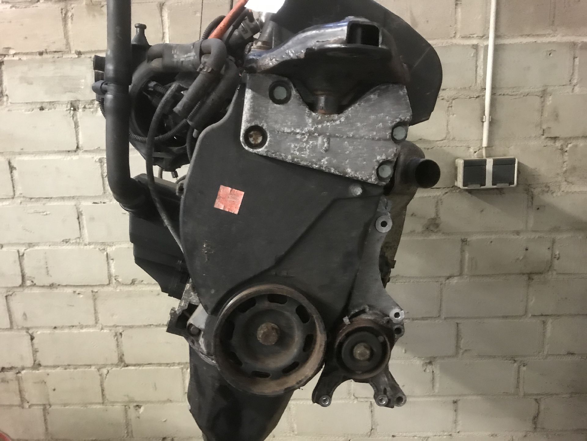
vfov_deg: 49.7
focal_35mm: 28
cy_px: 220
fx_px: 475
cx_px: 294
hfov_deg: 63.4
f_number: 1.8
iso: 80
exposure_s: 1/5
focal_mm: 3.99
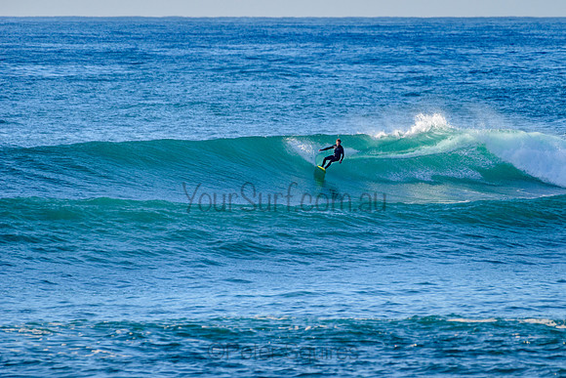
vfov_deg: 2.2
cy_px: 161
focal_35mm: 613
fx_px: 9643
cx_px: 347
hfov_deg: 3.4
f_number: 5.6
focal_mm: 500
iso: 280
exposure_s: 1/2000
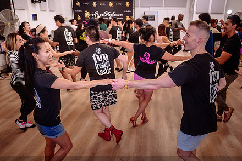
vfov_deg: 39.8
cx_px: 133
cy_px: 99
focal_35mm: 33
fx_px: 222
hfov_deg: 57.1
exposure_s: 1/125
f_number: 2.8
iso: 1250
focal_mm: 24
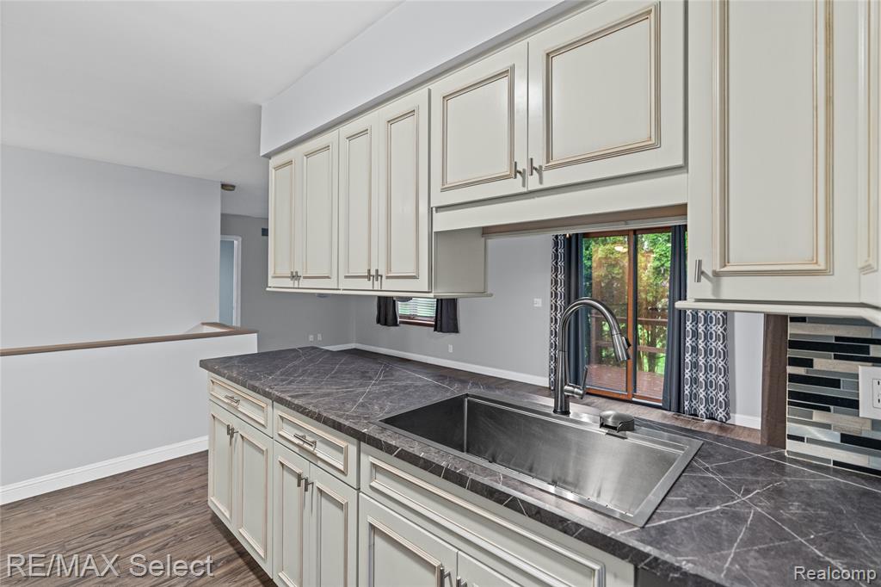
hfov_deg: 96.8
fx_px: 391
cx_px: 440
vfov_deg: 73.7
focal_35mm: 16
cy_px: 294
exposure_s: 1/30
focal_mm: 16
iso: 2000
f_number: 3.2
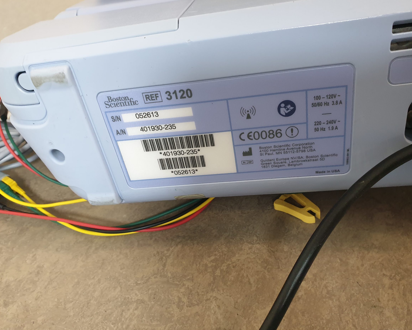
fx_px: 341
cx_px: 217
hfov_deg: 62.2
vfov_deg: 51.5
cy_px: 170
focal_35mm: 28
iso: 320
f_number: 2.4
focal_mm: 4.3
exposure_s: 1/20
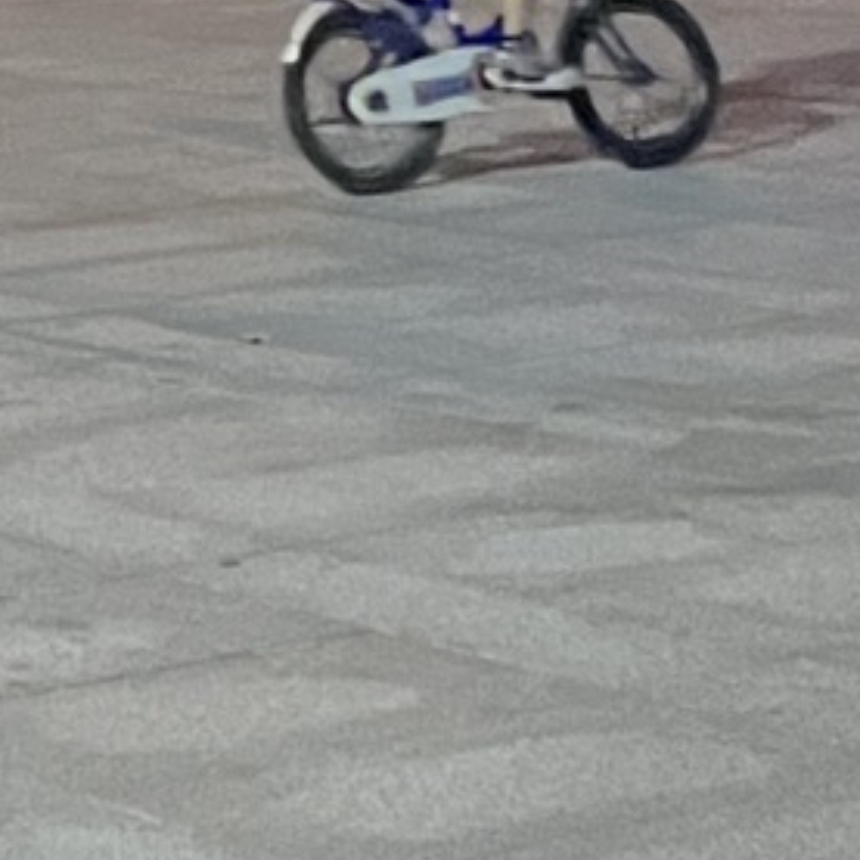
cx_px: -1295
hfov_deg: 9.3
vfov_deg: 8.4
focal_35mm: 166
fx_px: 4666
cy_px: -1906
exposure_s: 1/33
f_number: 1.5
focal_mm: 5.7
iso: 500
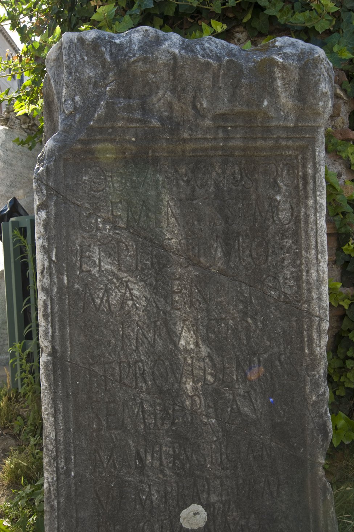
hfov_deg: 36.8
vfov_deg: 53.2
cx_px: 181
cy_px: 264
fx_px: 531
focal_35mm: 36
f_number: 14
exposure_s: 1/25
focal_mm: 35
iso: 200
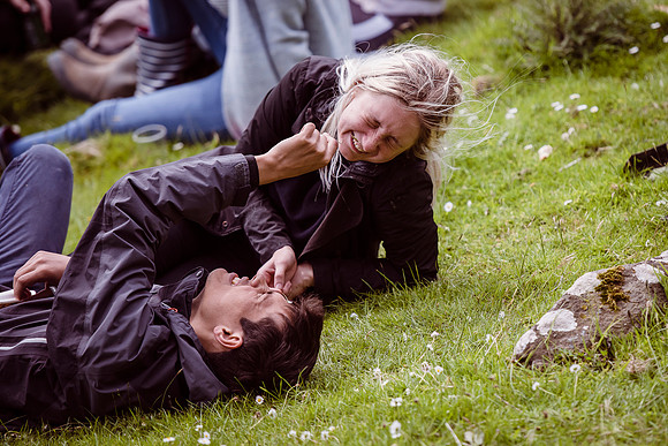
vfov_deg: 6.2
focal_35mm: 222
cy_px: 195
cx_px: 412
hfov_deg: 9.3
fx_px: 4116
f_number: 2.8
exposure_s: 1/2500
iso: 250
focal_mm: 180
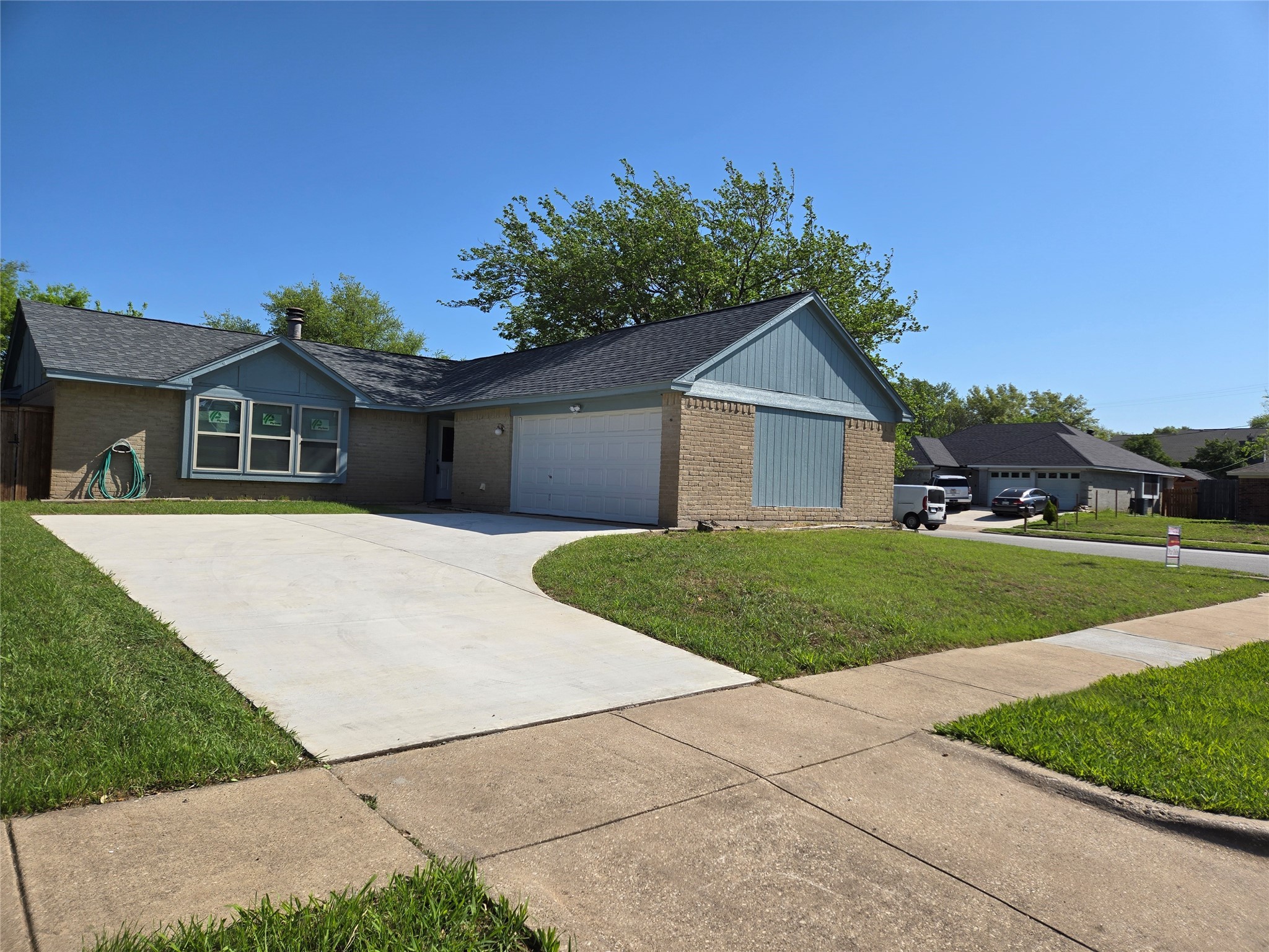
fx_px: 843
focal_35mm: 23
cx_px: 634
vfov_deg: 58.9
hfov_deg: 73.9
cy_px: 476
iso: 25
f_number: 1.8
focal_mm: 5.4
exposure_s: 1/2586
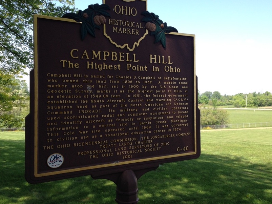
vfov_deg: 38.6
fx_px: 291
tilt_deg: +0.3
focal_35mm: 37
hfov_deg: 50.1
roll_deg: -1.1
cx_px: 122
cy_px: 90
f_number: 2.4
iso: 50
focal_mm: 4.12
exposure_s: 1/502
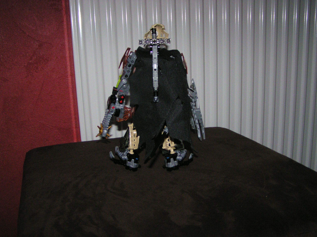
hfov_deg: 49.0
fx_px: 348
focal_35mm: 38
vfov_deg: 37.7
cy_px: 118
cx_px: 158
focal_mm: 5.8
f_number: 2.8
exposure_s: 1/40
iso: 200
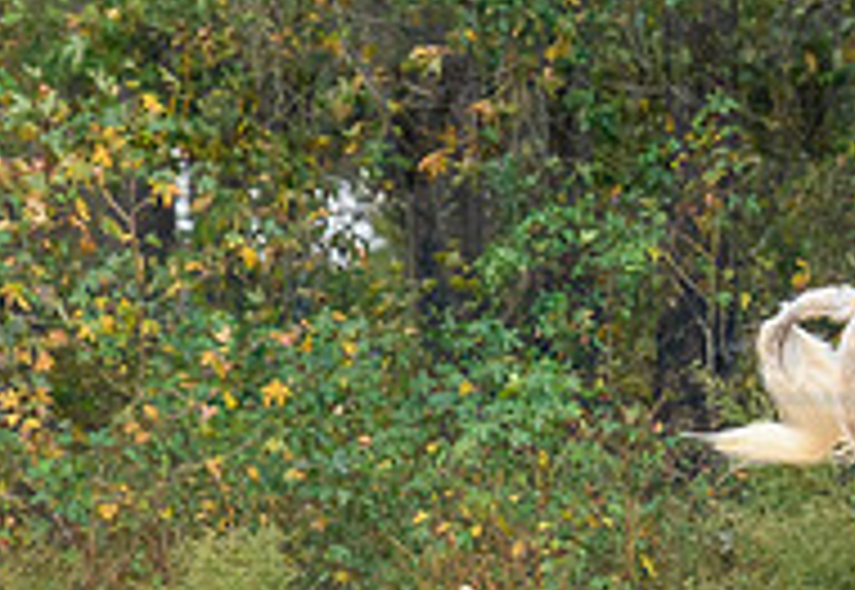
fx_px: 42698
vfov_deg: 0.8
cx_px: 1228
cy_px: 329
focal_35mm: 1779
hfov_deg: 1.1
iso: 640
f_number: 4
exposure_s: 1/1250
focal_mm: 185
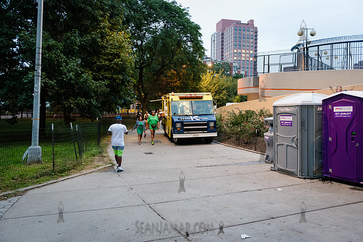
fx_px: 288
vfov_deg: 45.6
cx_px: 182
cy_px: 121
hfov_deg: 64.5
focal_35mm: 29
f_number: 2.8
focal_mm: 28
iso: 5000
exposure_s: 1/100
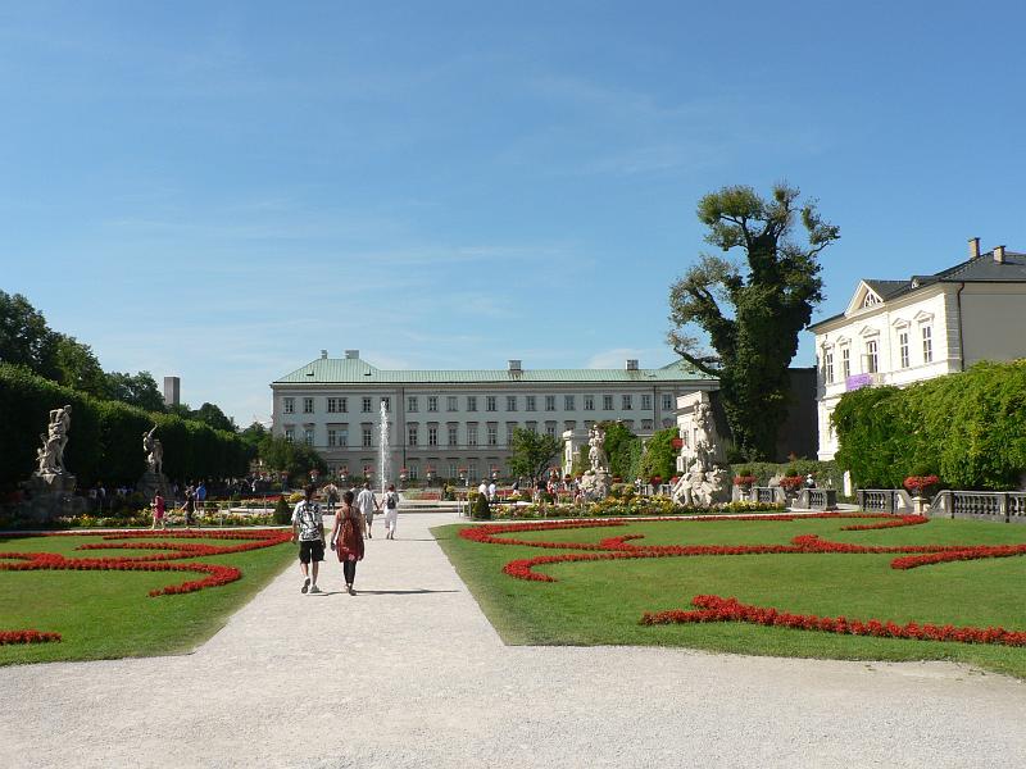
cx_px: 513
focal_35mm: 36
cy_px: 384
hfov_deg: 51.4
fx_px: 1067
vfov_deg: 39.7
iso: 80
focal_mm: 6
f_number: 5.6
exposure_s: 1/400
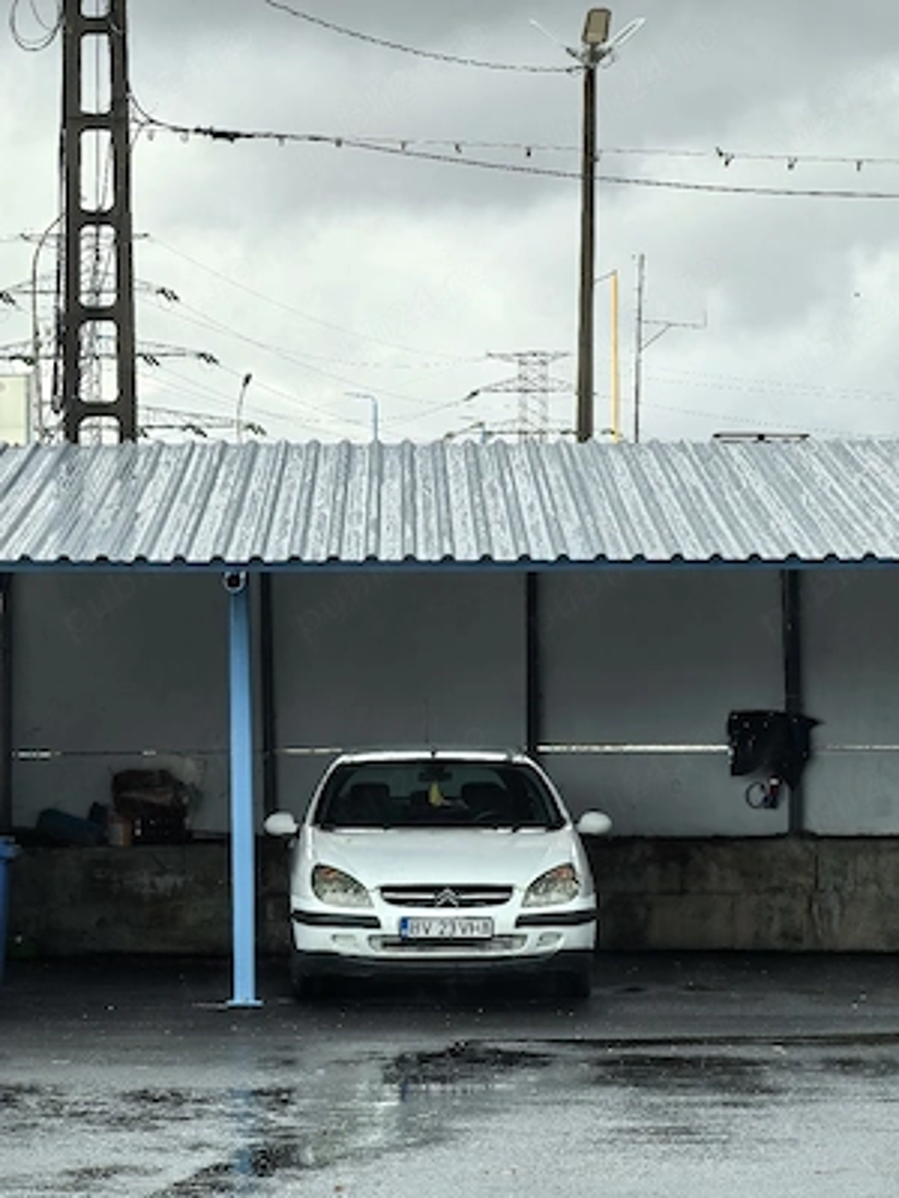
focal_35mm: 135
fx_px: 4675
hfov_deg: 11.0
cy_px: 599
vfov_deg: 14.6
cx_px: 450
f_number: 3.4
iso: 50
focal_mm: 14.46
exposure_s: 1/164
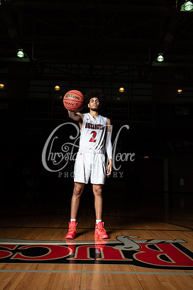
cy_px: 145
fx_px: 281
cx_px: 96
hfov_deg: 37.9
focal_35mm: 35
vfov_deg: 54.4
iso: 320
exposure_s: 1/200
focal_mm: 35
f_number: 14
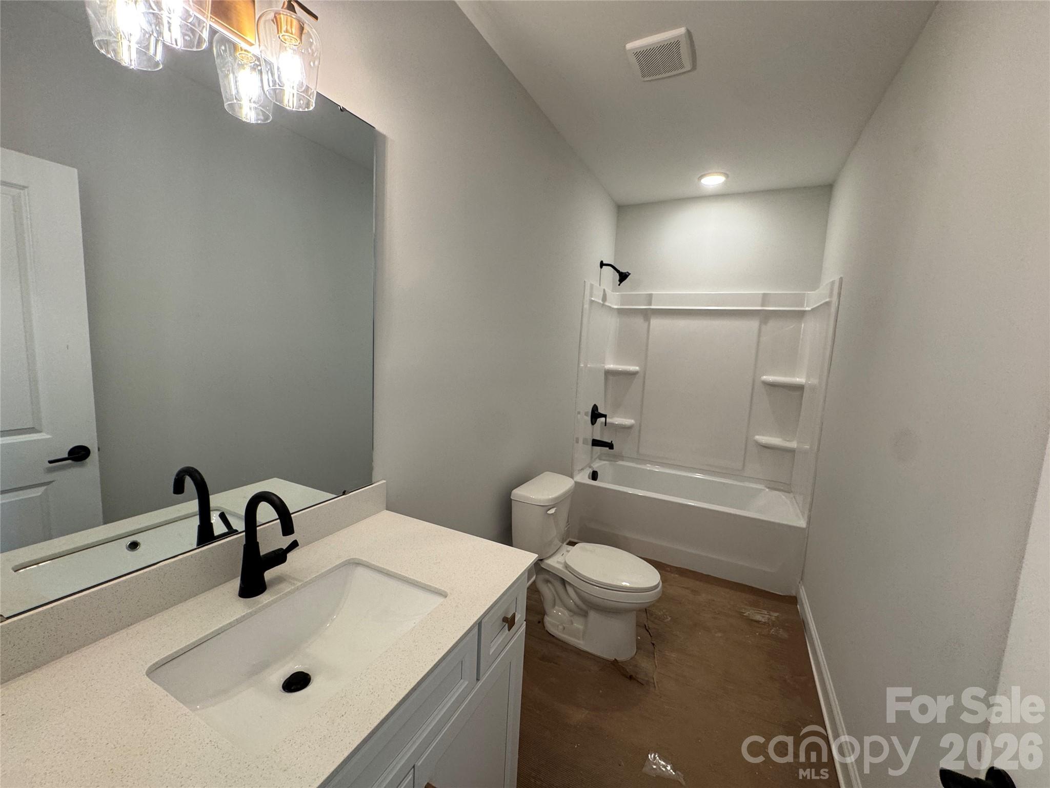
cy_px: 394
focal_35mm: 14
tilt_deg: -4.6
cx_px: 525
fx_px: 425
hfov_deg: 102.1
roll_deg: -2.1
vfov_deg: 85.7
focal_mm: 2.22
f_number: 2.2
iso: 160
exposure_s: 1/120
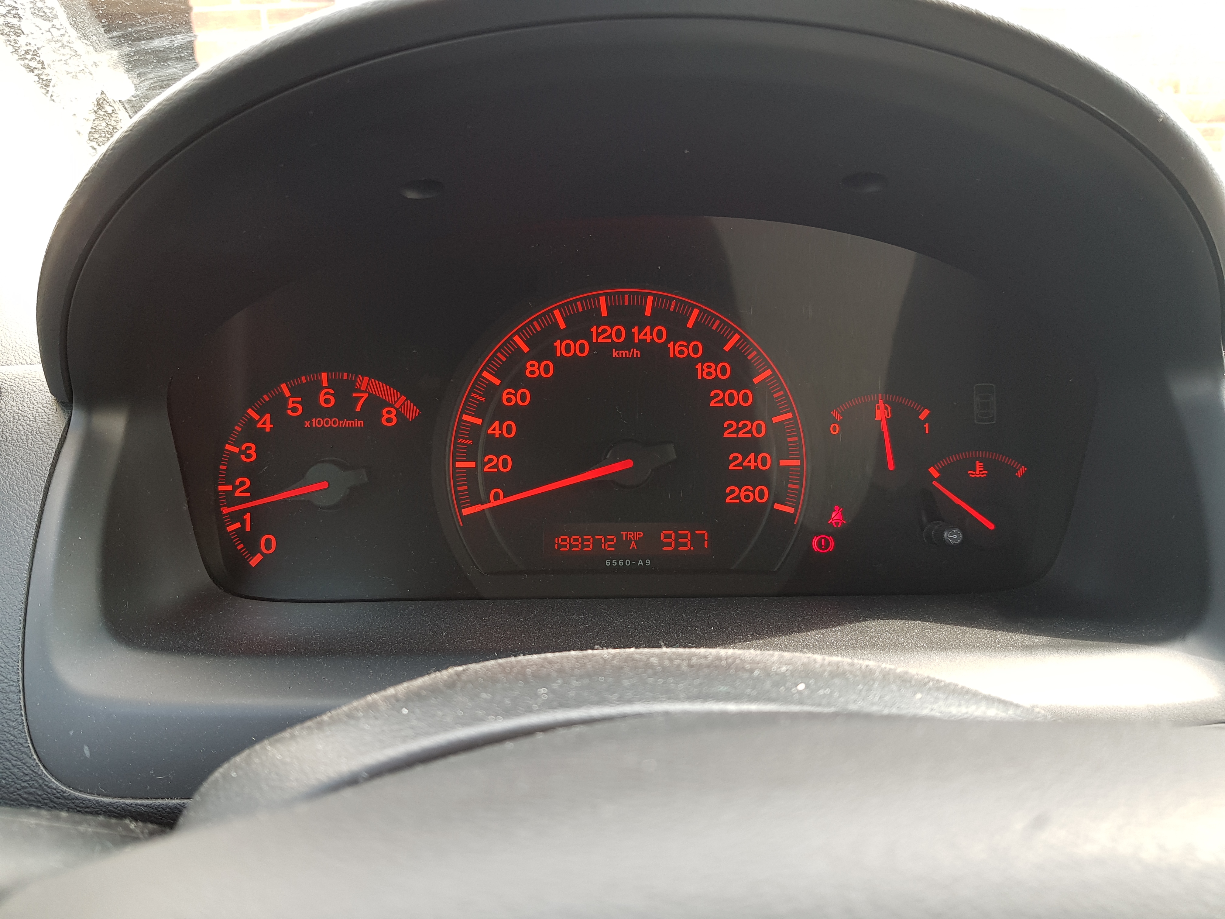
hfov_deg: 67.3
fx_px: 920
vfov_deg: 53.1
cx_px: 612
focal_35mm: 26
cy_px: 460
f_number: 1.7
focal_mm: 4.2
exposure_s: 1/60
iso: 50
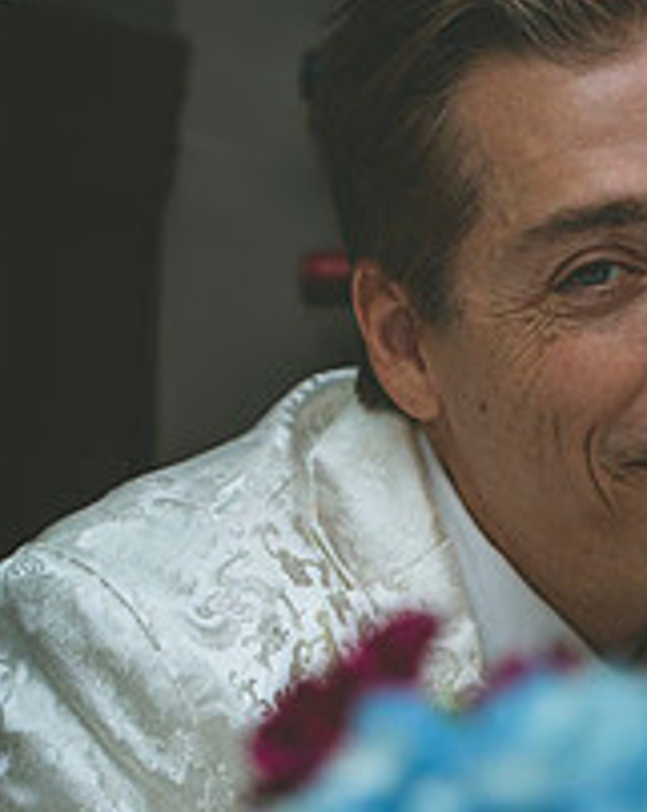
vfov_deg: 10.2
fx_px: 4534
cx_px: 948
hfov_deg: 8.0
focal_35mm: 189
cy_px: 529
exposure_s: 1/200
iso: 100
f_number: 4.5
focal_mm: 70
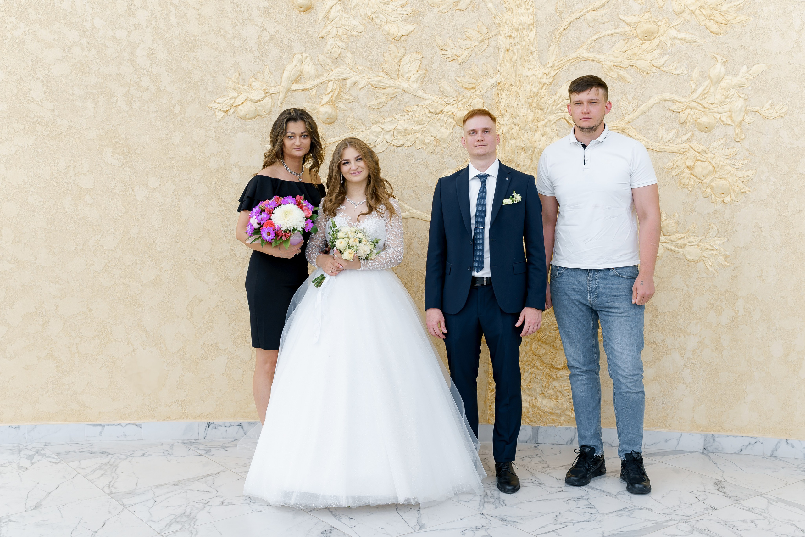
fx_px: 953
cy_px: 268
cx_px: 445
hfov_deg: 45.7
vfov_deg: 31.5
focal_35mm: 43
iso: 200
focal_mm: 38
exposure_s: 1/125
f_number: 5
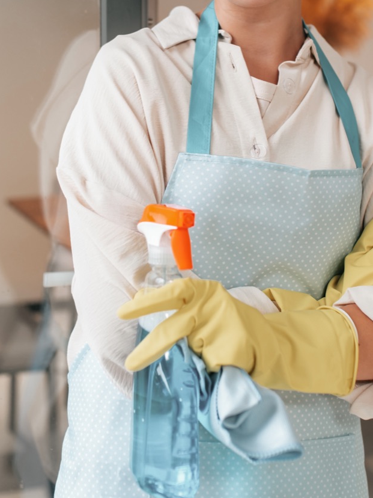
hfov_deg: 22.6
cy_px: 151
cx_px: 163
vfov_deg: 29.5
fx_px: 934
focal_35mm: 65
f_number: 2.5
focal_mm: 35
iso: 250
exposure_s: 1/160
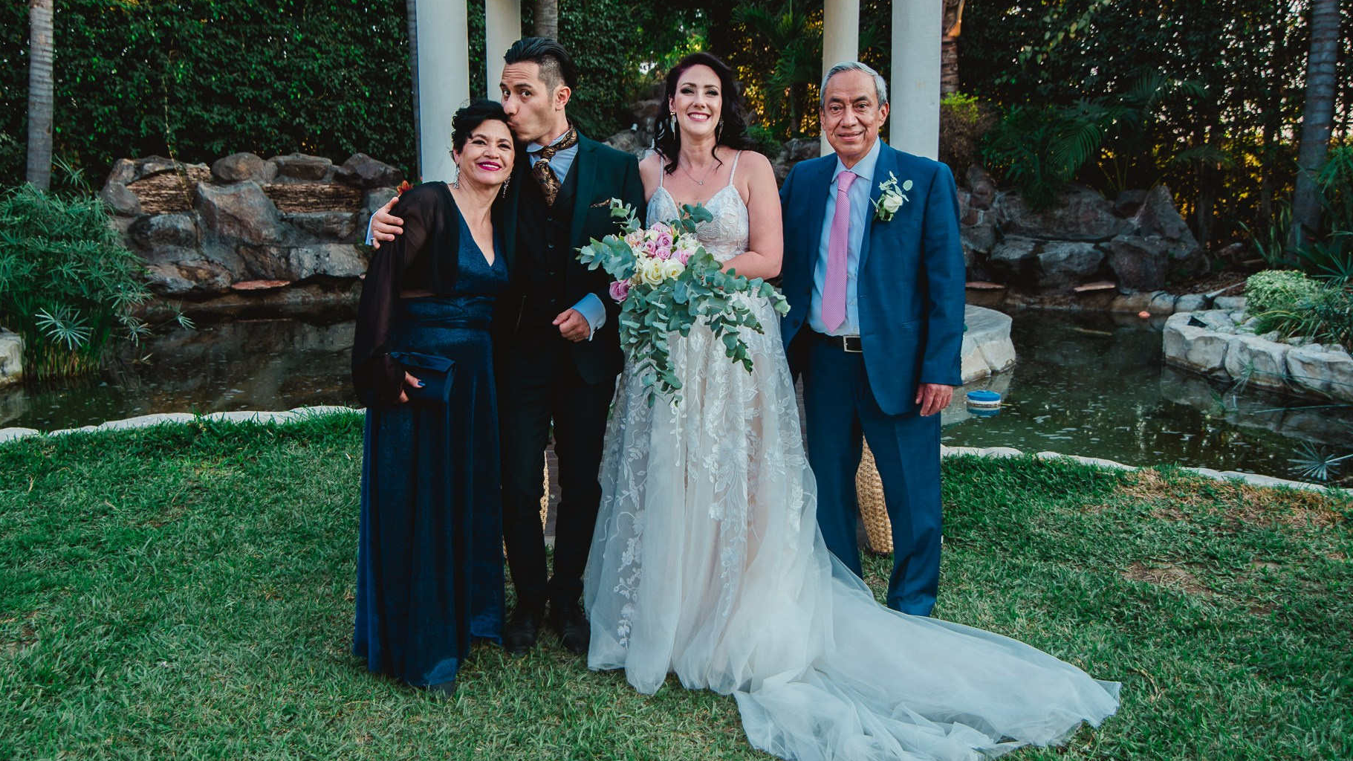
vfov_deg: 35.6
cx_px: 640
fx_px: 1184
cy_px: 337
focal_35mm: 33
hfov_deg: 59.5
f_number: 3.5
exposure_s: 1/200
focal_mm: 28
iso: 100
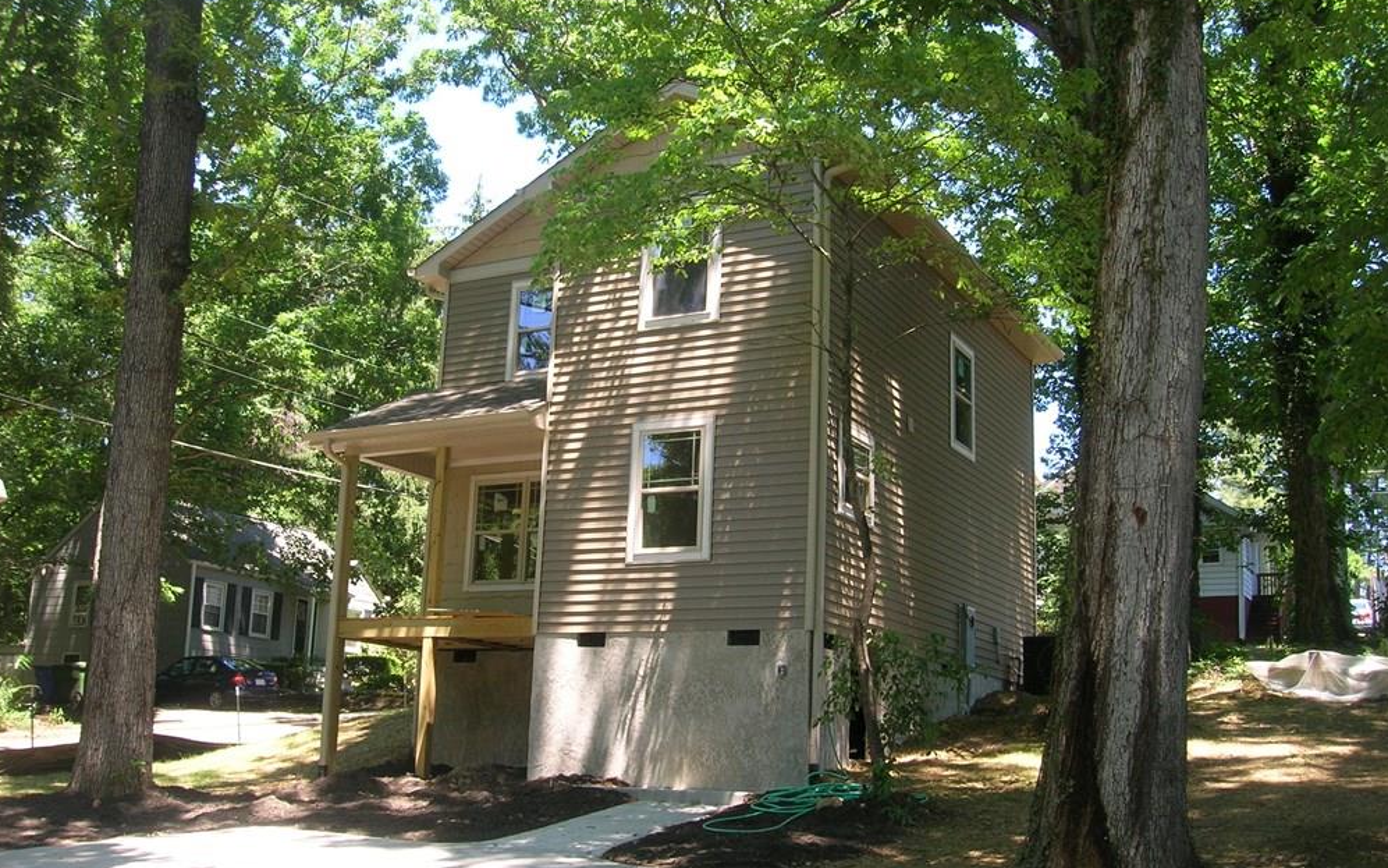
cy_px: 425
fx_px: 1400
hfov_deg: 52.8
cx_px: 703
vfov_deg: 34.4
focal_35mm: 37
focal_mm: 5.7
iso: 50
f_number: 4.9
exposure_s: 1/40.2
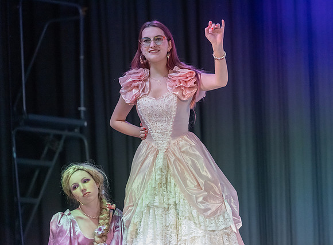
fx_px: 2316
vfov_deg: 6.1
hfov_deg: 8.2
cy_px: 111
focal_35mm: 242
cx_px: 161
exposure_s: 1/400
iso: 6400
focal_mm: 200
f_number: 2.8
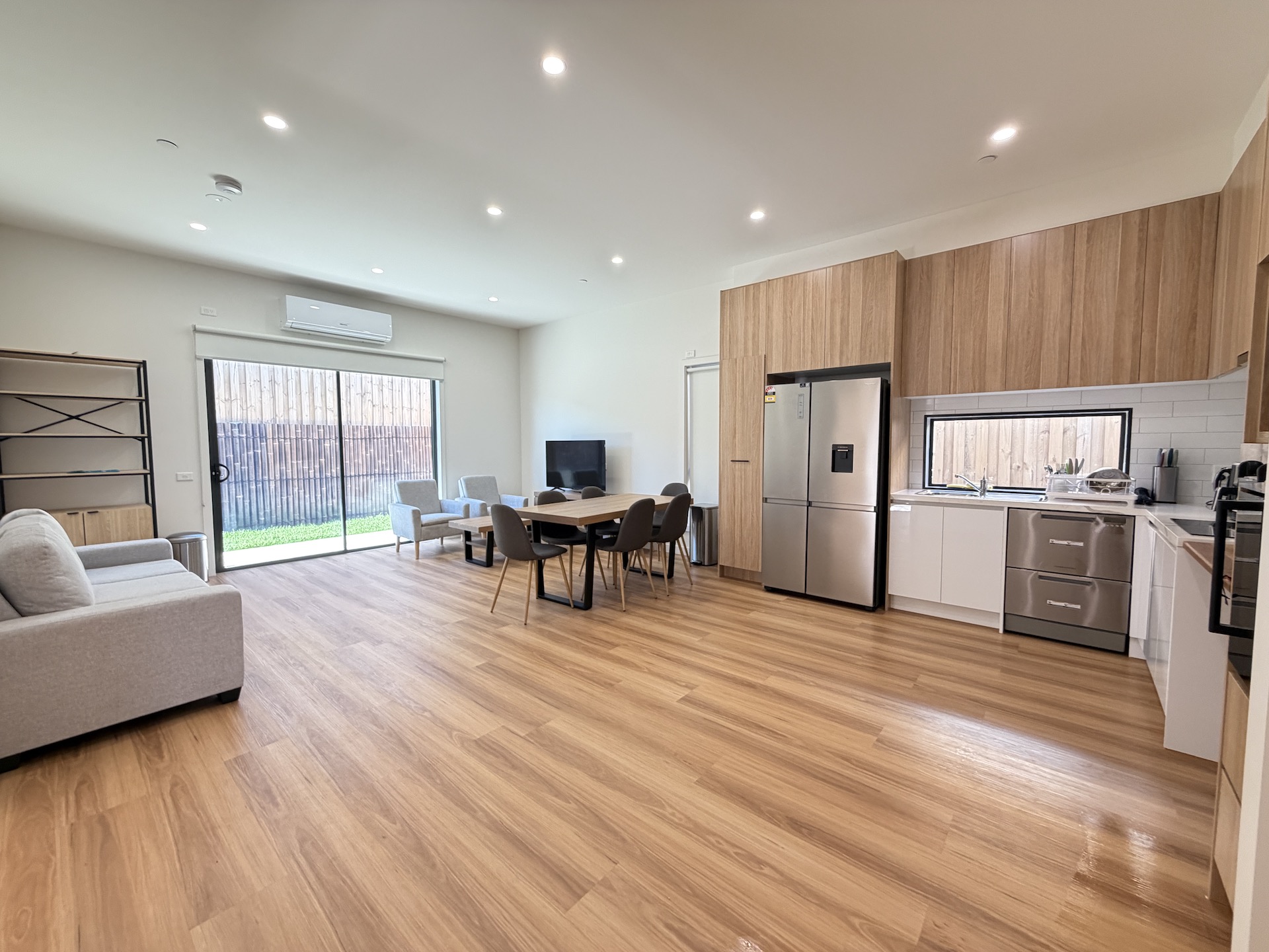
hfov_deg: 102.1
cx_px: 634
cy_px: 476
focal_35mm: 14
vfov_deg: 85.7
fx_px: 513
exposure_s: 1/100
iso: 320
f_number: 2.2
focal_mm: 2.22
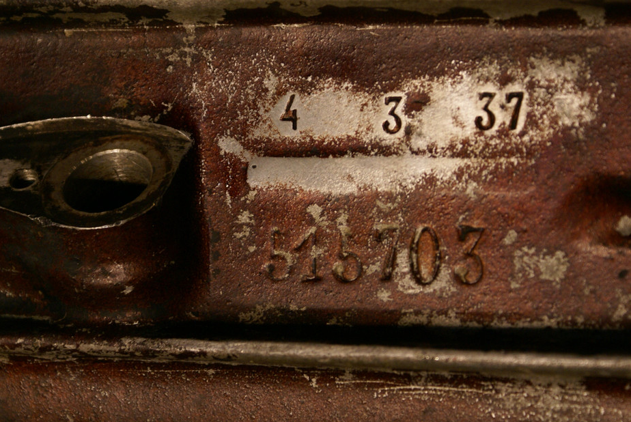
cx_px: 337
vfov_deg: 10.1
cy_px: 174
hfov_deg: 15.1
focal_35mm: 136
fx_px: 2386
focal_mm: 70
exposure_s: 1/80
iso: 400
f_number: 5.6
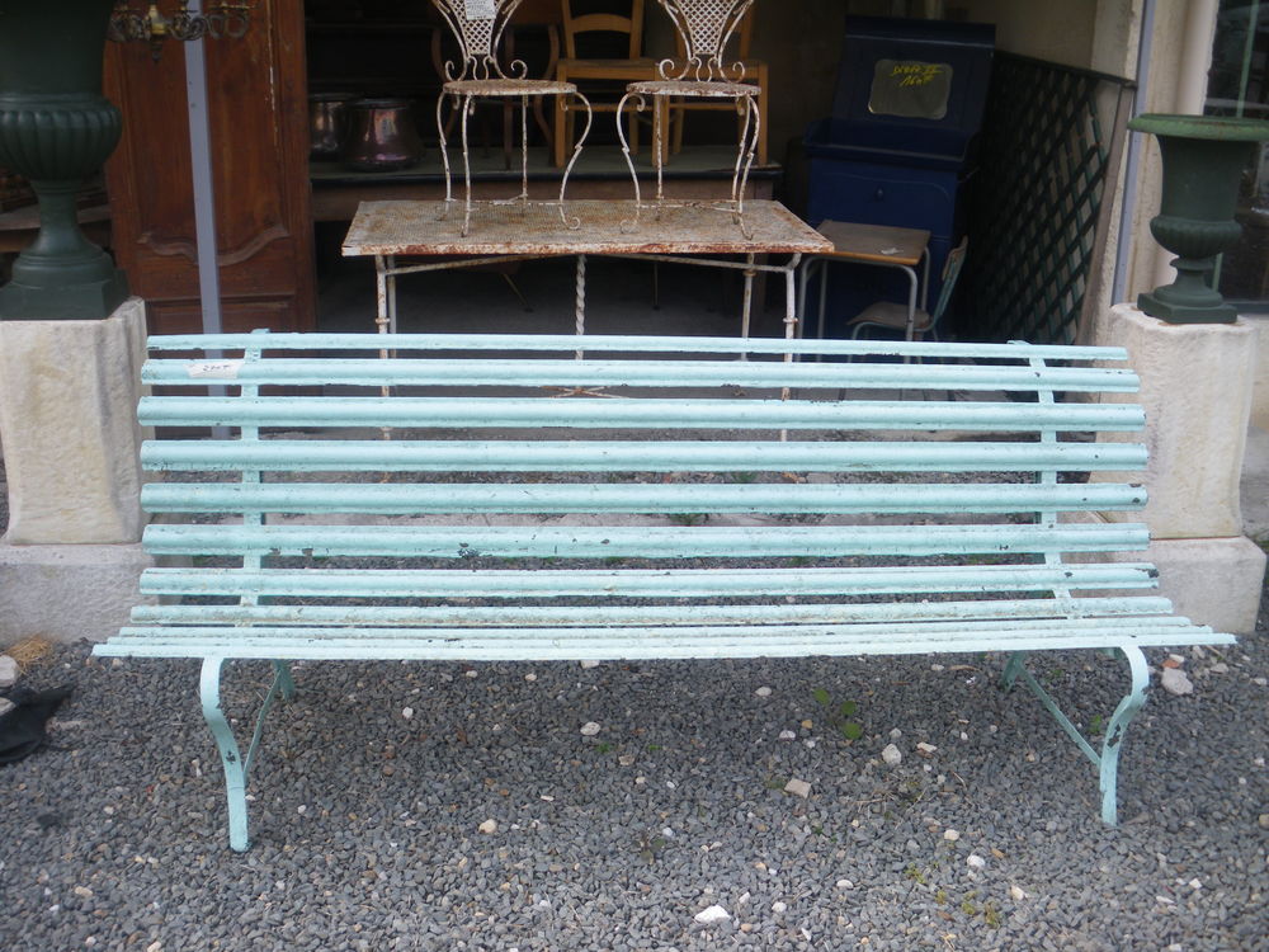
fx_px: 1320
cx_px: 634
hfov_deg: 51.4
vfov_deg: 39.7
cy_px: 476
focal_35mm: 36
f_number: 3.5
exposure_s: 1/160
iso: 64
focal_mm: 6.3
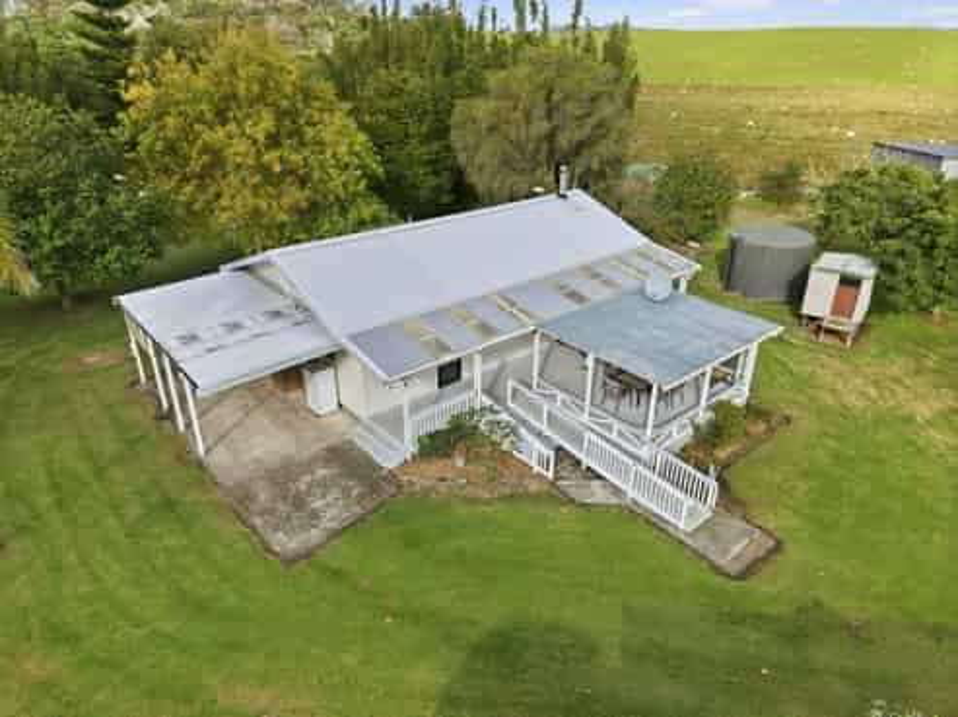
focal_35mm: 24
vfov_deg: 56.8
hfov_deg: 71.6
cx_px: 479
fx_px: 664
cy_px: 358
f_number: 1.8
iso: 130
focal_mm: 8.7
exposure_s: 1/80
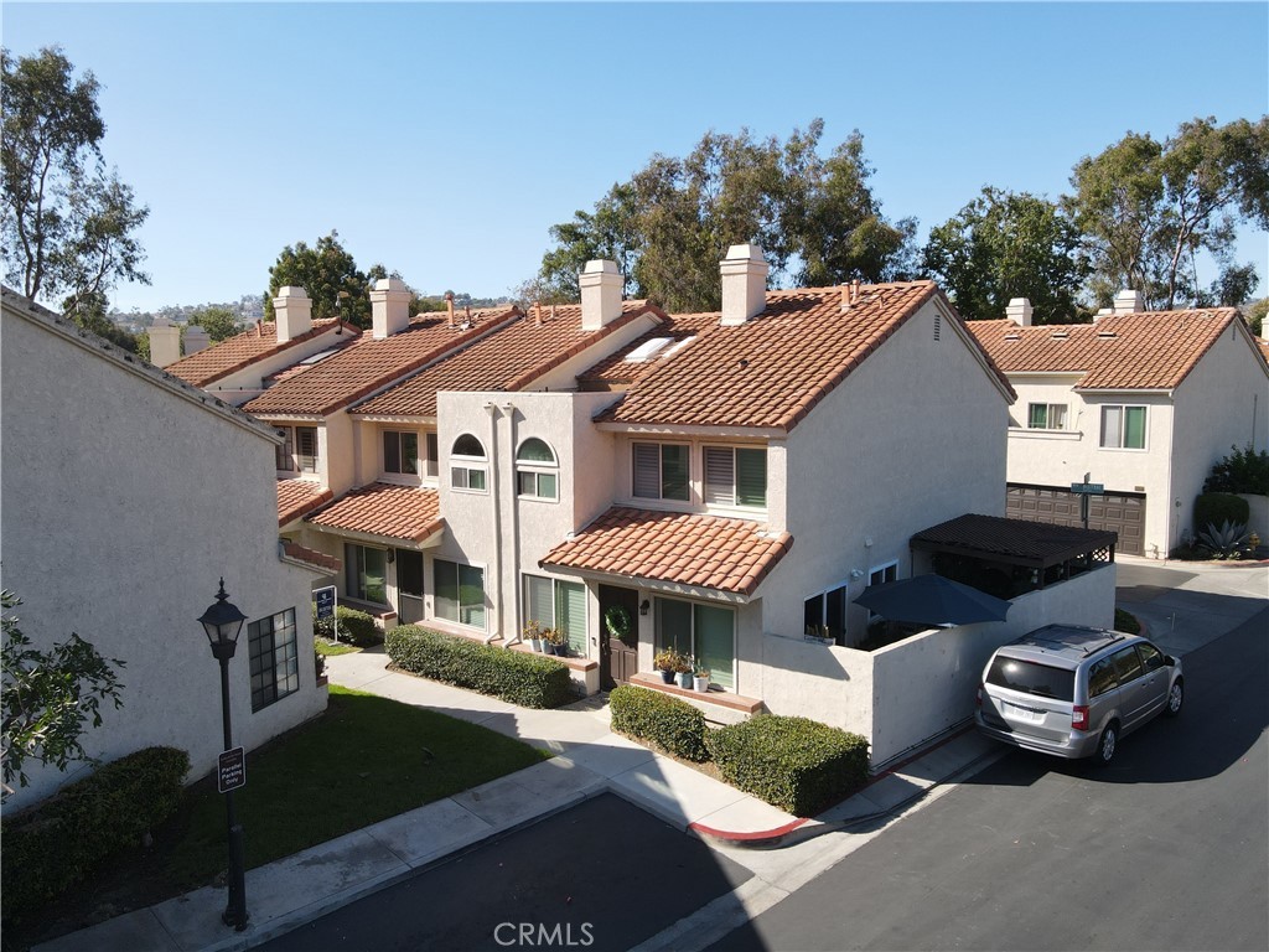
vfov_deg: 56.8
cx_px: 634
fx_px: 880
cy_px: 476
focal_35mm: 24
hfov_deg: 71.6
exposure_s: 1/400
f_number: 2.8
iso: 100
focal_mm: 4.5
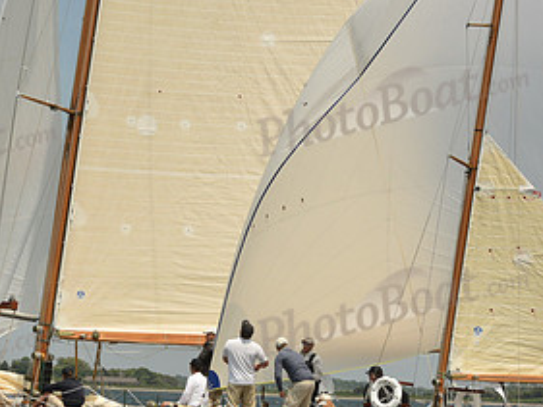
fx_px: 2181
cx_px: 158
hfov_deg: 14.2
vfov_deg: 10.7
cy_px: 234
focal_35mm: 139
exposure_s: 1/1250
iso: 400
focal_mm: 70
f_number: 11
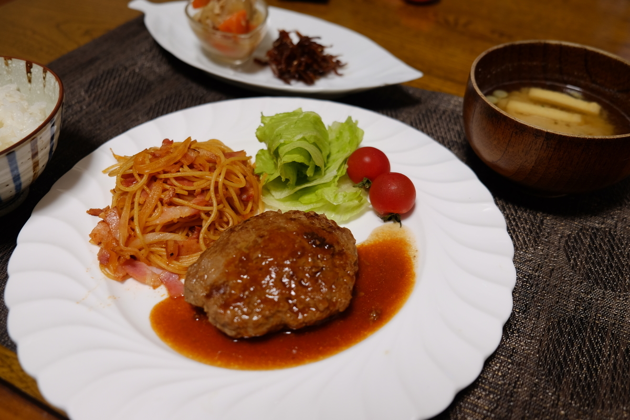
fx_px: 542
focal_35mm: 31
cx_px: 315
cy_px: 210
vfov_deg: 42.3
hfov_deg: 60.3
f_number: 3.2
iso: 200
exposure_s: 1/20
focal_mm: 20.5
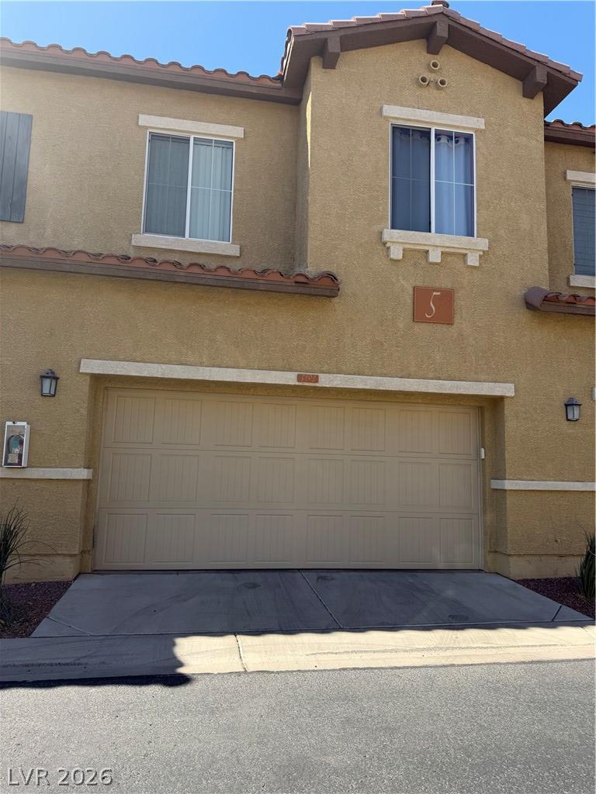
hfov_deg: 56.8
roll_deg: -1.4
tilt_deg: +6.4
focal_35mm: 24
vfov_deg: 71.6
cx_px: 298
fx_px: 551
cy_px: 397
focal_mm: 6.76
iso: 80
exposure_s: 1/2053
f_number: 1.78
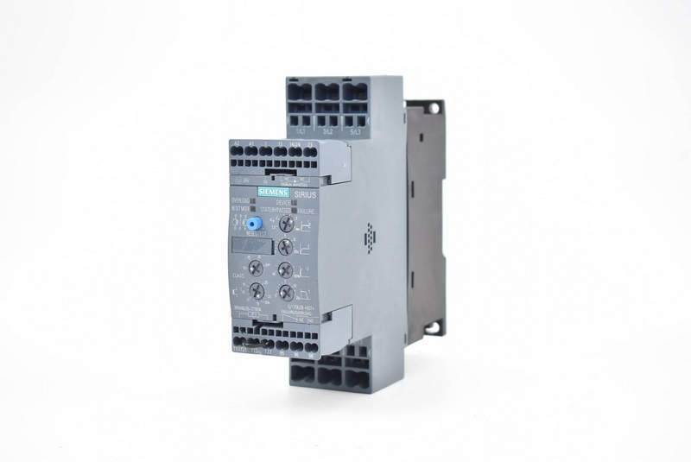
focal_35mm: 72
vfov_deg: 19.0
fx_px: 1383
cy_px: 231
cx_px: 346
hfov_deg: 28.0
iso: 720
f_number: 5.3
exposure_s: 1/80
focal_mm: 48
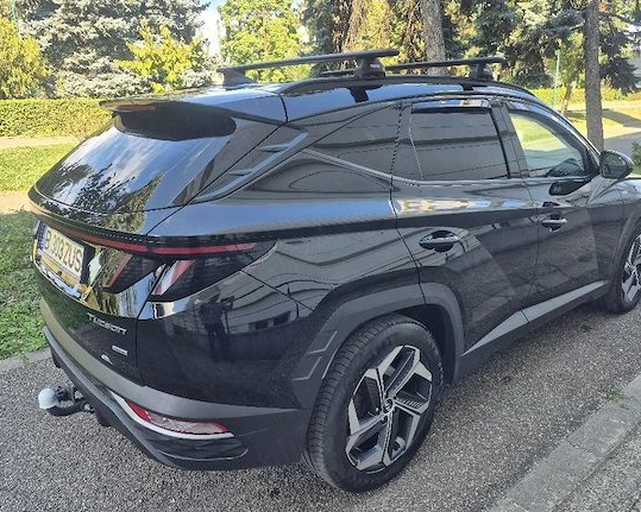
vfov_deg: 56.8
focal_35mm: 25
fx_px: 474
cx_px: 344
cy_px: 265
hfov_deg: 68.0
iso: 25
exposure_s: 1/227
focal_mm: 5.4
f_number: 1.8
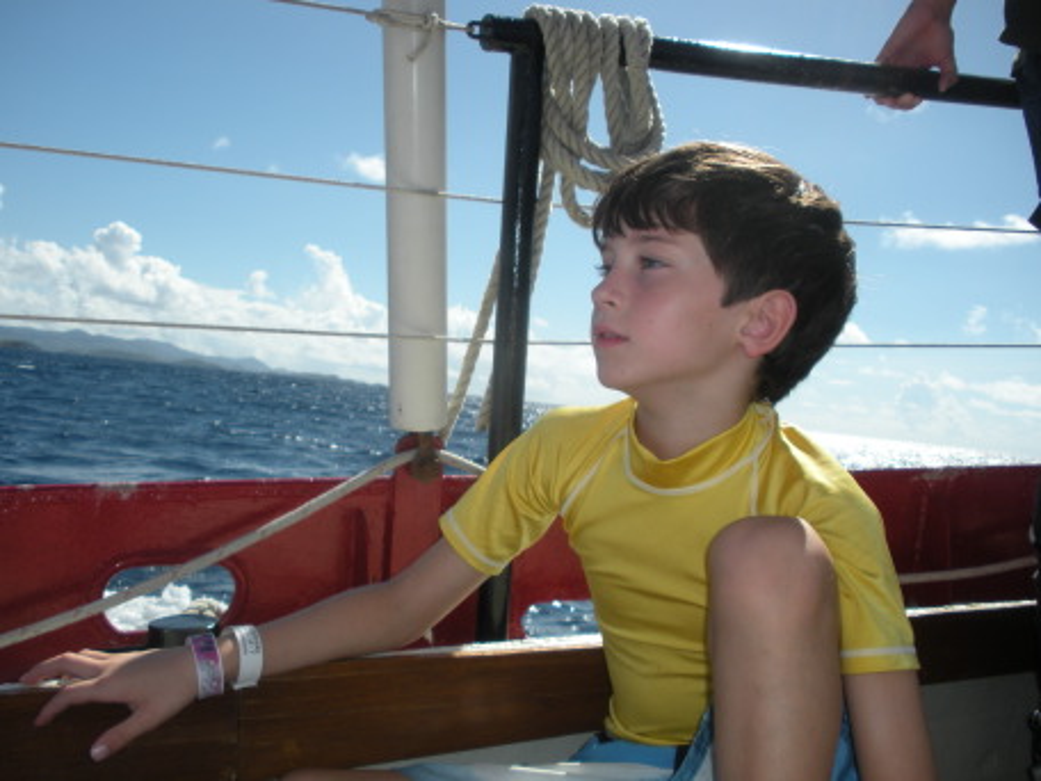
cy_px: 390
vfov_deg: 39.7
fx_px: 1083
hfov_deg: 51.4
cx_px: 520
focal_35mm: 36
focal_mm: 6.3
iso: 64
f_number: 3.5
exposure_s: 1/1055
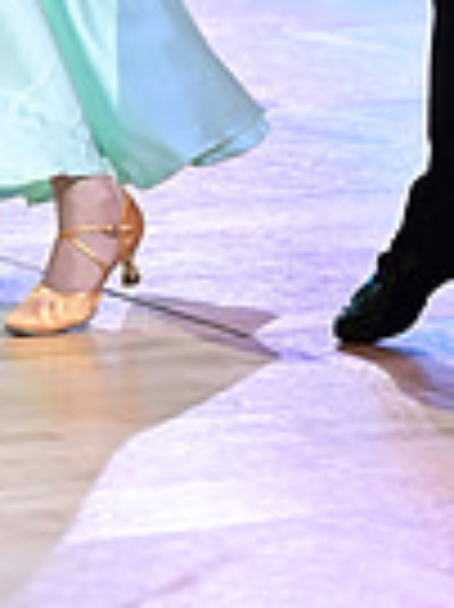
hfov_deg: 4.6
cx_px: 297
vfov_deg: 6.0
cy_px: -482
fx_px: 5710
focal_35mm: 326
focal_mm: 79
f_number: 2.8
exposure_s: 1/640
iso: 2000
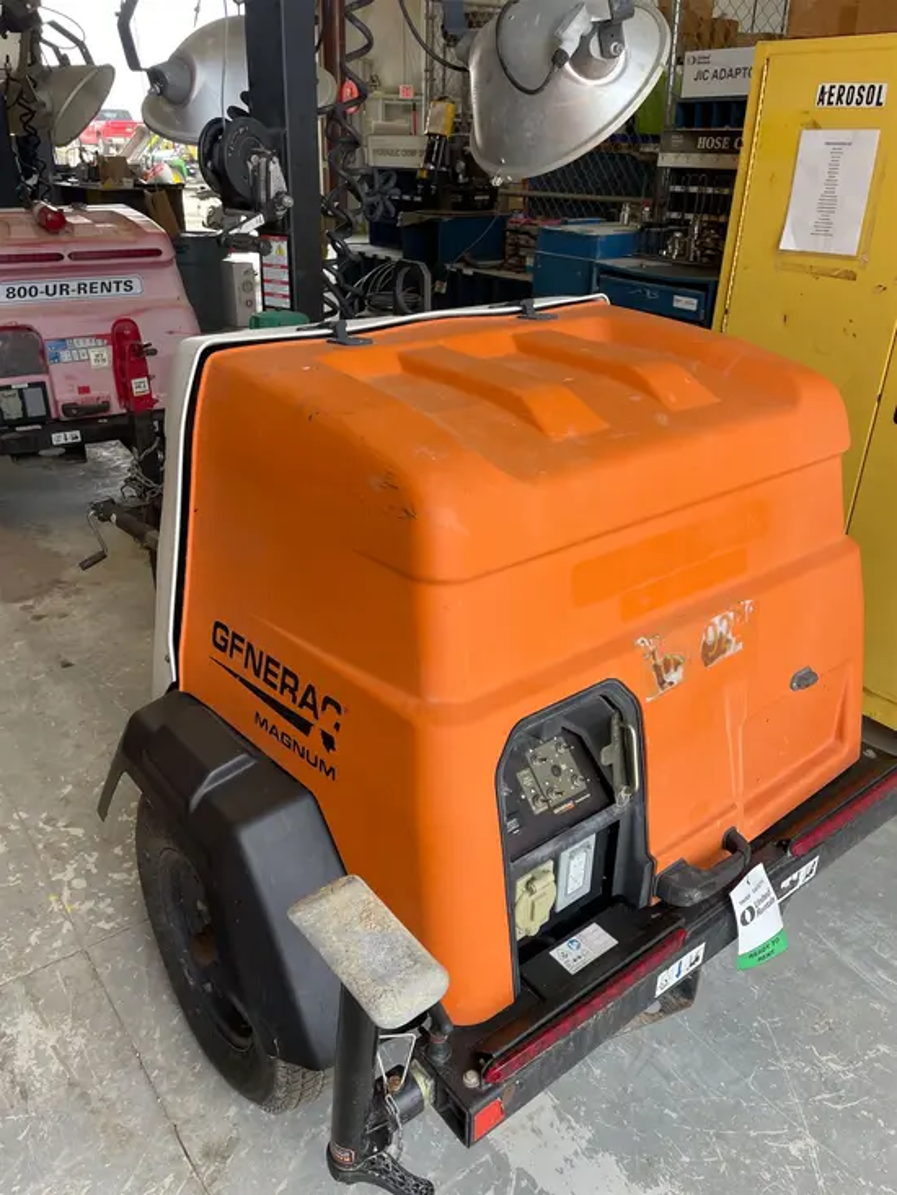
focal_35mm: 26
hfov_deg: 53.1
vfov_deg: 67.3
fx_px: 898
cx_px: 448
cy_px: 598
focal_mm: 4.2
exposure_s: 1/294
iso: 32
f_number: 1.6
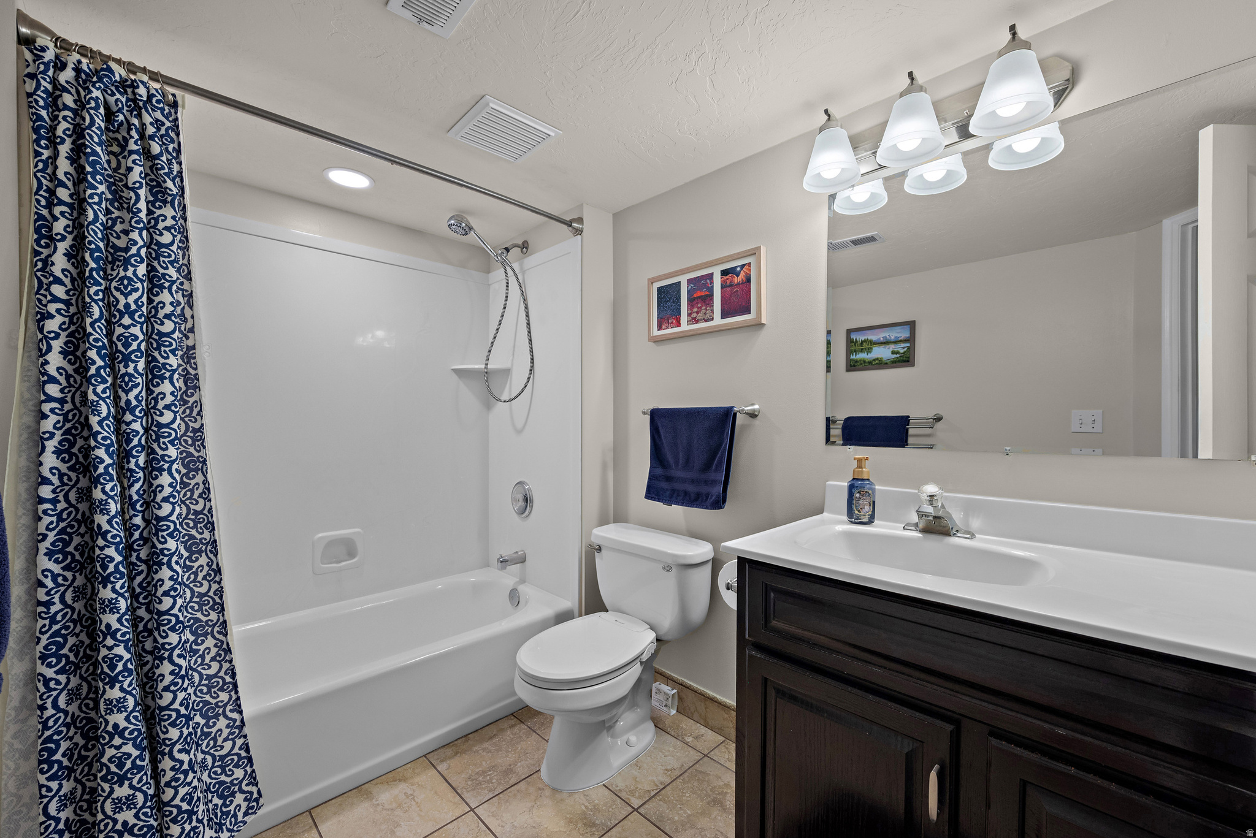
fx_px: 489
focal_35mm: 14
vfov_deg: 81.3
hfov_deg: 104.2
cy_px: 419
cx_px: 628
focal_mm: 14
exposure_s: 1/200
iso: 500
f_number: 8
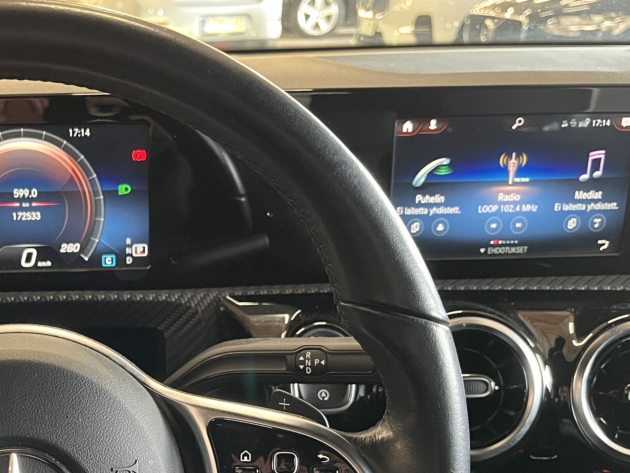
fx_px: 983
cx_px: 130
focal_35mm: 54
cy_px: 438
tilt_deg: -26.1
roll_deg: +0.6
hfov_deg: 34.5
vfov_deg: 26.0
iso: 500
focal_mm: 5.1
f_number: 1.6
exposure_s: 1/36
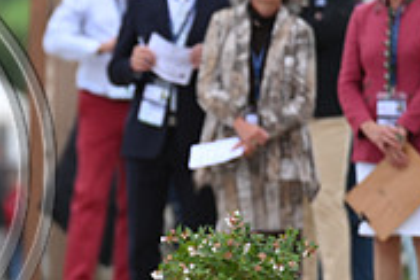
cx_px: -207
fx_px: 14792
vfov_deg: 1.1
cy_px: 139
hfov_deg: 1.6
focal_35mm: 1268
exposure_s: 1/1600
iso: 560
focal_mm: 400
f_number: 5.6
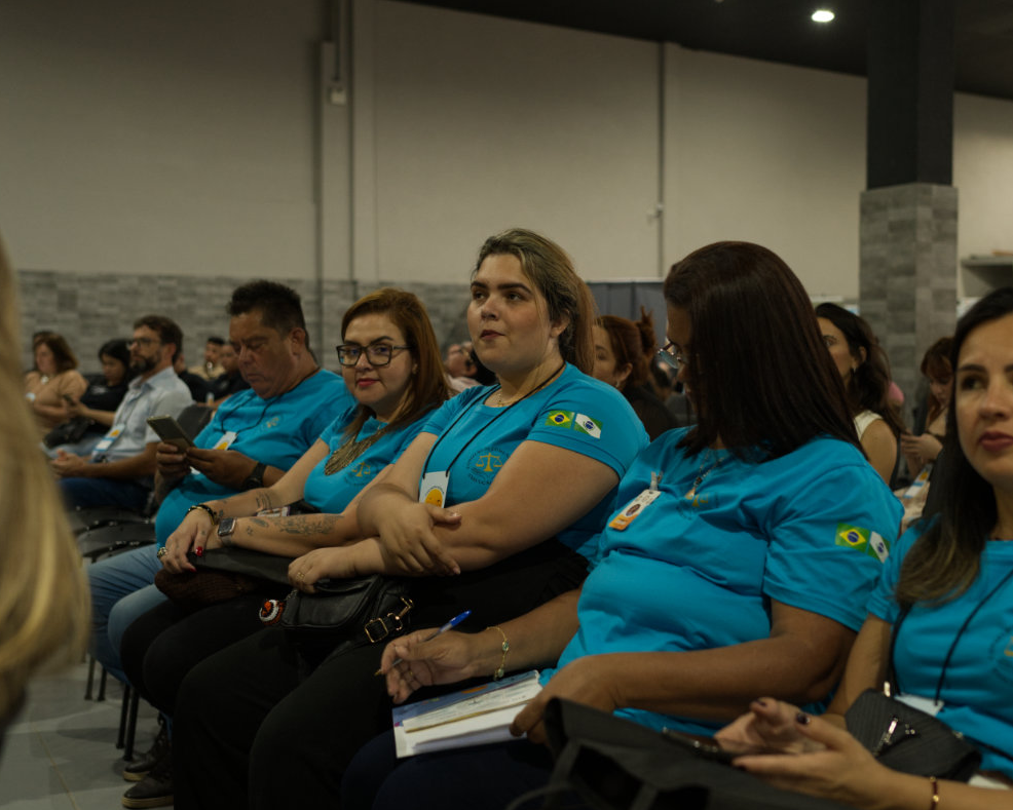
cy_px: 410
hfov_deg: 45.7
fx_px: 1199
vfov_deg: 37.3
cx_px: 568
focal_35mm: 40
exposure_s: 1/100
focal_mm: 35
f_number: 2.8
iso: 2000
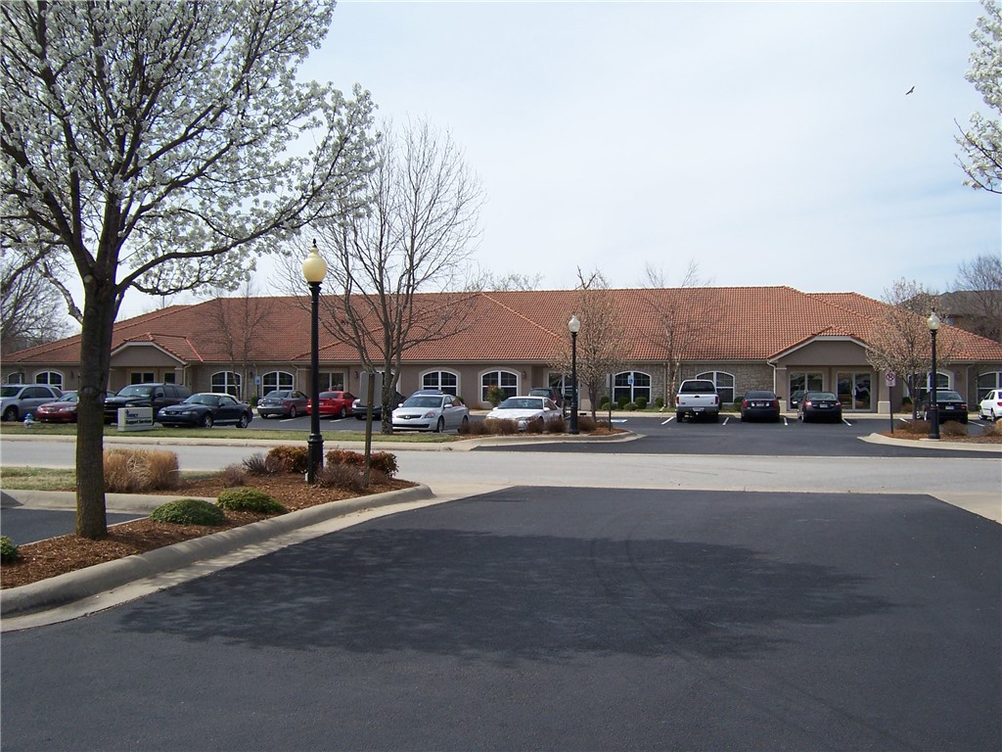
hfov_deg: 55.4
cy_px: 376
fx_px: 955
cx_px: 501
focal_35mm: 33
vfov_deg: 42.9
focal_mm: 5.5
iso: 80
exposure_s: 1/750
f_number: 4
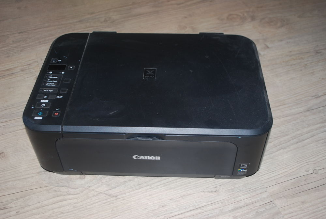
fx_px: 381
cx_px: 163
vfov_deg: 32.0
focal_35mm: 42
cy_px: 110
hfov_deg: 46.3
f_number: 4.5
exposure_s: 1/60
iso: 200
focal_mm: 28
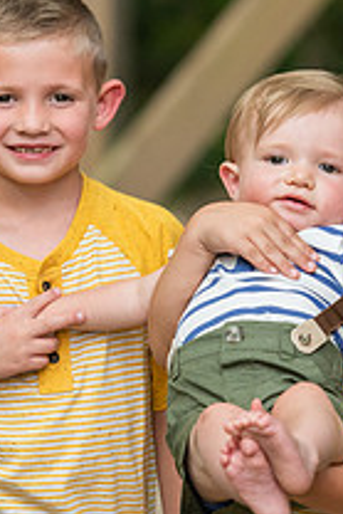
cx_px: 284
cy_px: 241
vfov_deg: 5.9
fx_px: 4993
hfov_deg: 3.9
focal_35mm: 350
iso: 1000
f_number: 3.5
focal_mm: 125
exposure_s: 1/1600
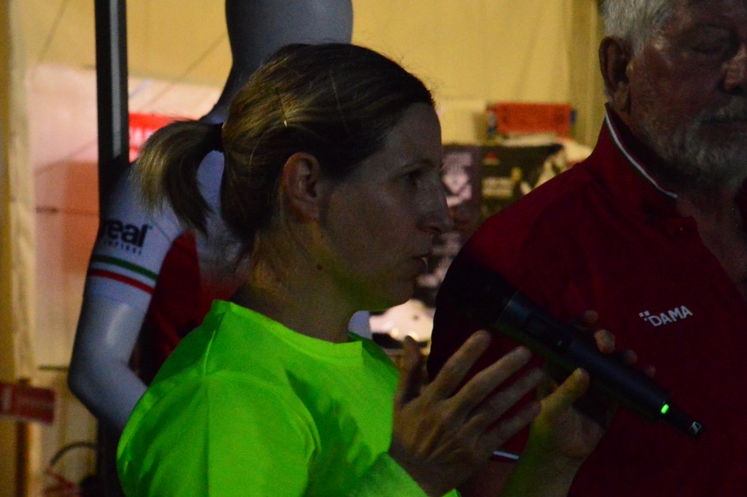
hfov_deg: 8.3
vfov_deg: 5.5
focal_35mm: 249
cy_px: 279
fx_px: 5158
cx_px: 231
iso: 6400
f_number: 11
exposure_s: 1/50
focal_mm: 105
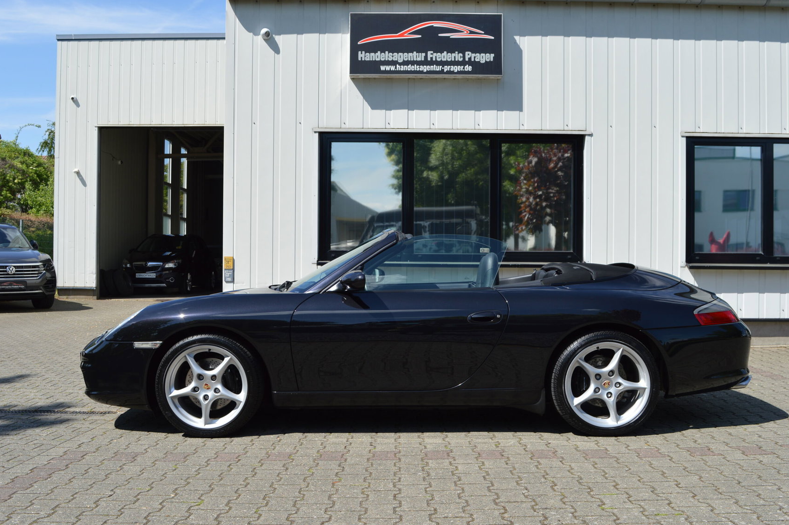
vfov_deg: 36.3
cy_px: 271
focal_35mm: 37
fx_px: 800
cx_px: 400
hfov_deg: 52.5
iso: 100
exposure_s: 1/250
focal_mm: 23
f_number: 8
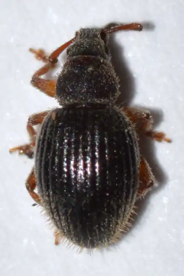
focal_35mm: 150
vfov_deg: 13.7
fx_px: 1151
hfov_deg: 9.1
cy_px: 138
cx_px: 92
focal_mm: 100
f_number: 22
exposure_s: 1/200
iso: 100
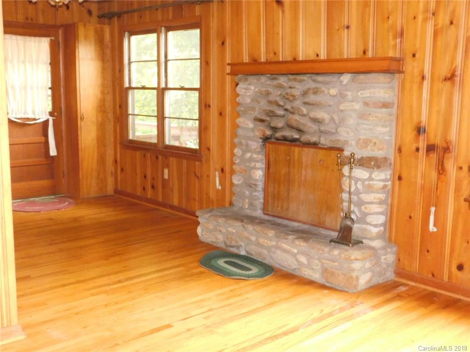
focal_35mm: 40
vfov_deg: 36.0
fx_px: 543
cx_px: 235
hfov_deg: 46.8
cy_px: 176
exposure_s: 1/30
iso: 800
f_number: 3.6
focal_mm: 7.1
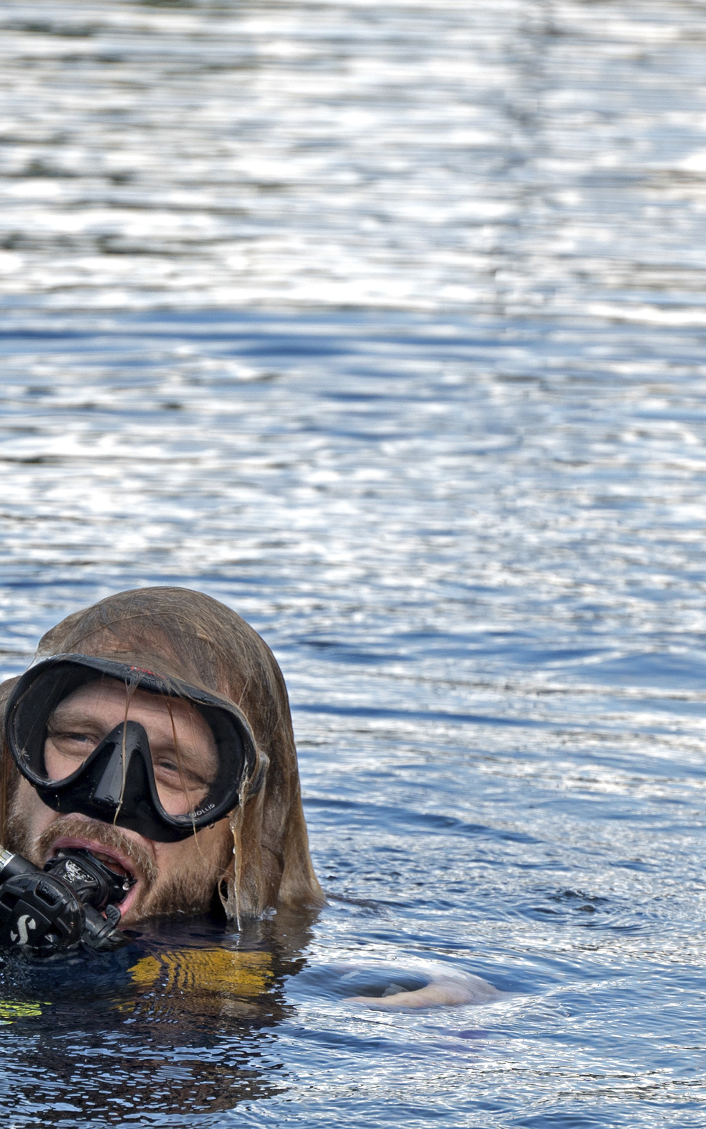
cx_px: 133
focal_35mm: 280
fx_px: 8621
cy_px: 537
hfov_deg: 4.7
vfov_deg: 7.5
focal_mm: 150
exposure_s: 1/640
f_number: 6.3
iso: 180
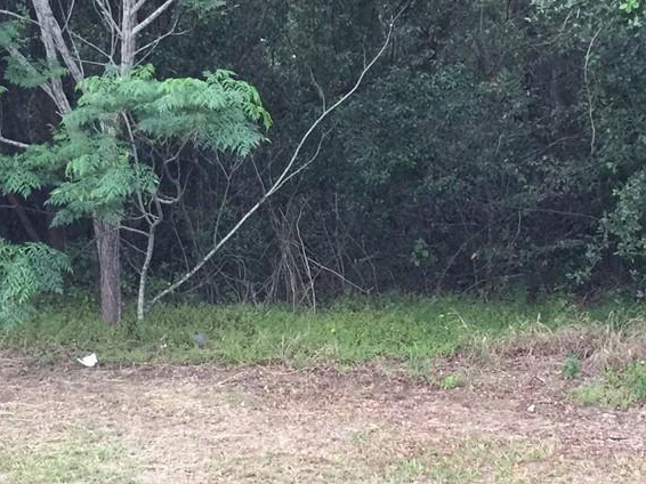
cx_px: 354
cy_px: 184
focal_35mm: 82
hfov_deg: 23.8
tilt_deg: -1.6
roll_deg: +0.4
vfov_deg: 18.0
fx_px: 1530
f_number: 2.2
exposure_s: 1/15
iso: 64
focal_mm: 4.15
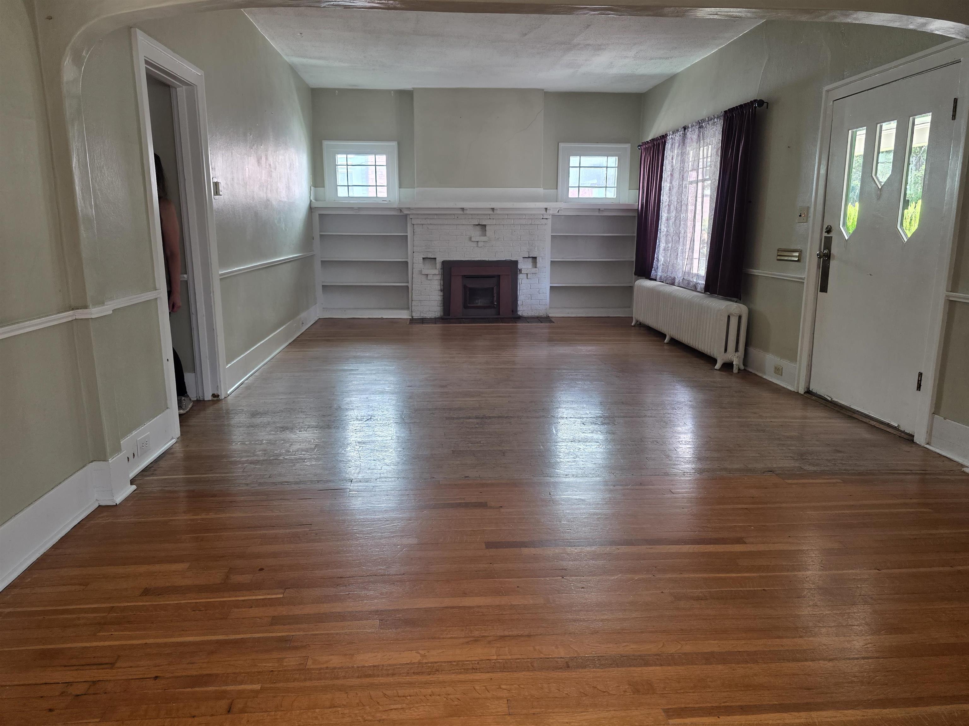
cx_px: 484
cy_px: 363
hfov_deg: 73.9
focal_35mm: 23
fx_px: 644
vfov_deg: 58.9
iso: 250
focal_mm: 6.3
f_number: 1.7
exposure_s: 1/120
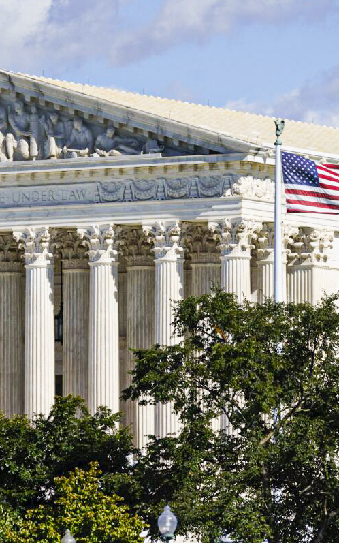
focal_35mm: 356
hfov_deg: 3.7
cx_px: 35
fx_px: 5263
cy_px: 272
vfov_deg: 5.9
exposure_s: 1/1600
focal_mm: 232
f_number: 5.6
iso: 125
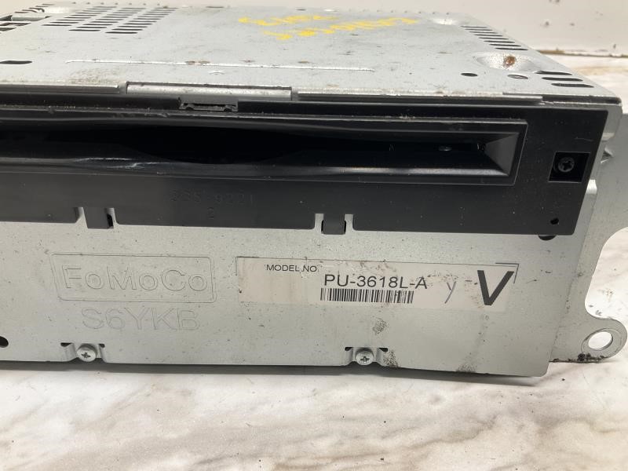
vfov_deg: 48.2
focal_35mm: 29
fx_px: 526
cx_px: 314
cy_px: 236
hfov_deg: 61.7
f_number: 1.8
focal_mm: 3
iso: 20
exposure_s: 1/147
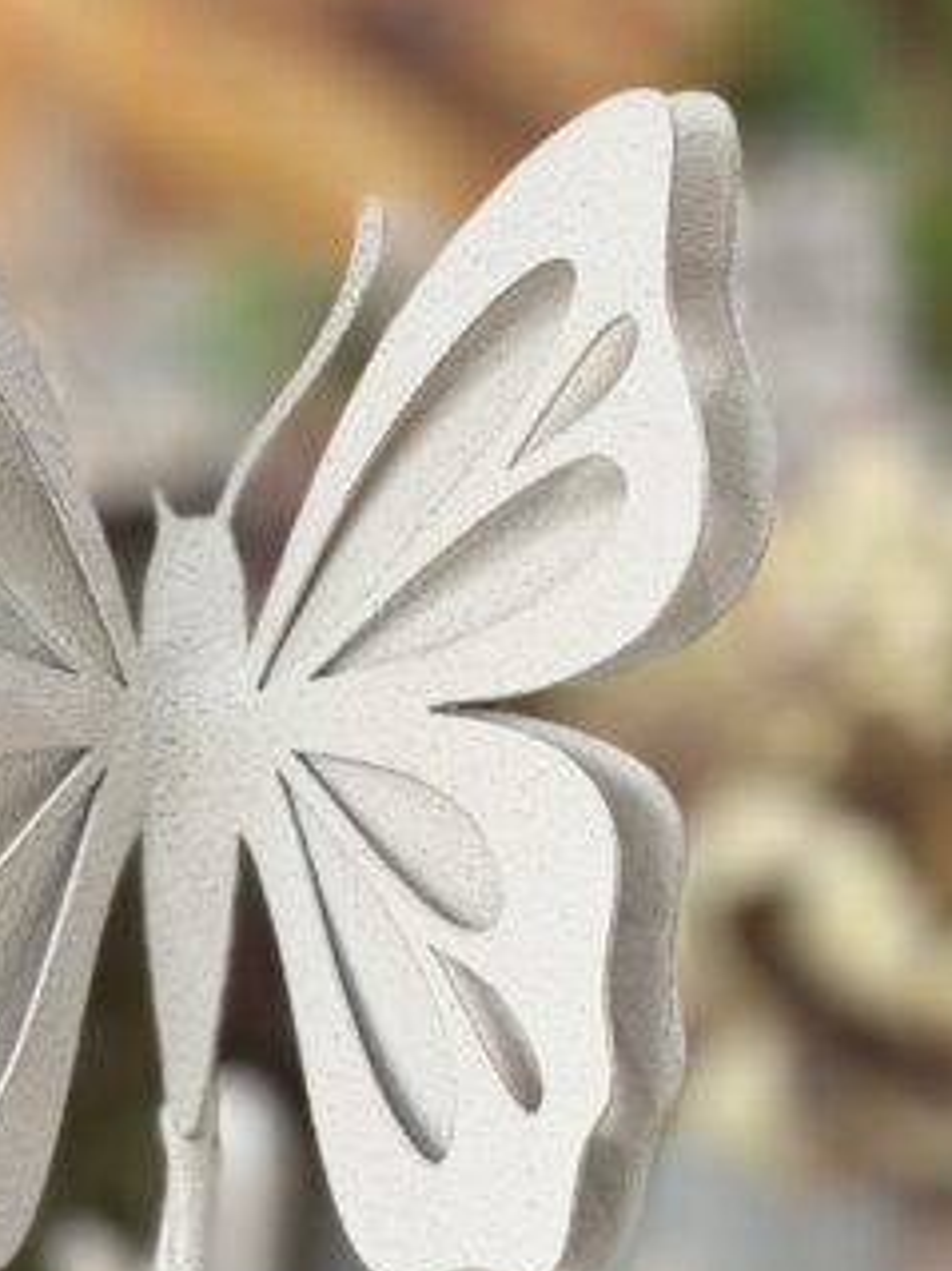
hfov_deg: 9.6
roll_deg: -1.4
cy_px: 1195
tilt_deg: -1.2
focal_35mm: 154
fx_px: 5651
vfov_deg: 12.7
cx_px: 108
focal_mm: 6.76
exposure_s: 1/60
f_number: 1.78
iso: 125
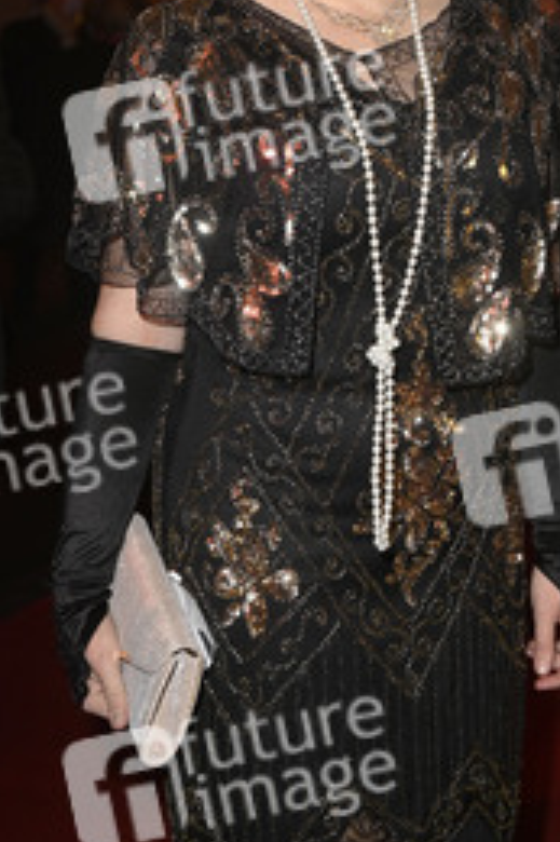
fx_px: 1799
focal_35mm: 77
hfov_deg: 17.7
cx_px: 324
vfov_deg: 26.2
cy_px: 288
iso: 1000
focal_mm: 50
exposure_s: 1/50
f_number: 5.6
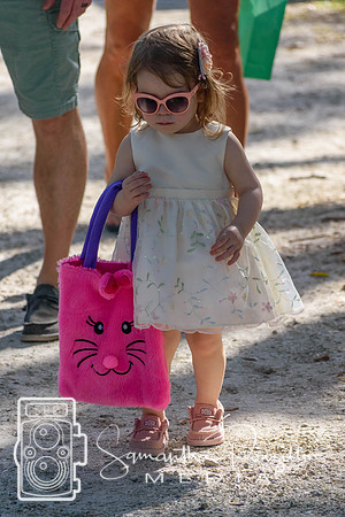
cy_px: 258
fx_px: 3234
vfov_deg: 9.1
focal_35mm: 225
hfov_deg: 6.1
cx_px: 172
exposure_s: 1/1250
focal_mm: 150
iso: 400
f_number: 5
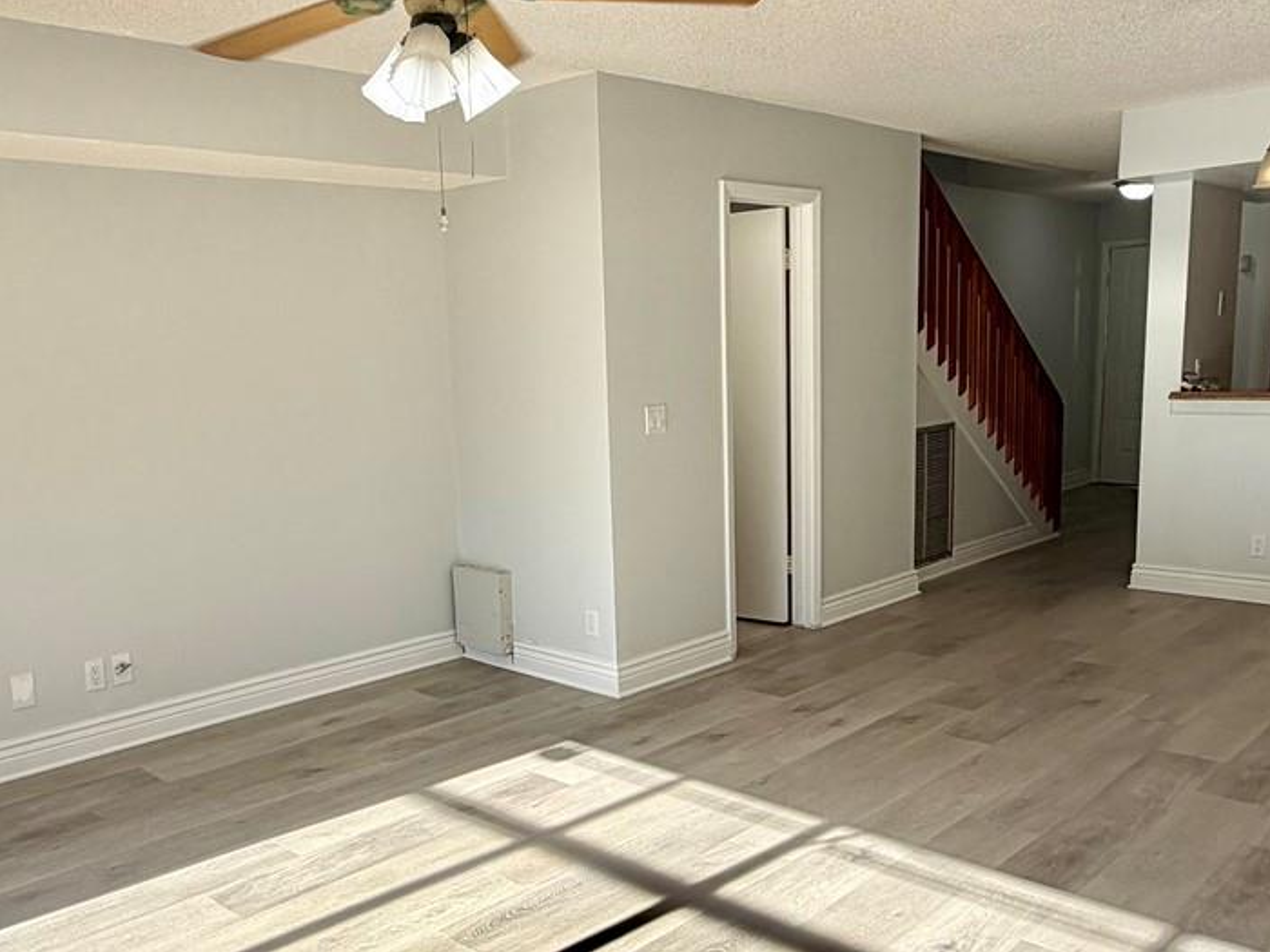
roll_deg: +2.8
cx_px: 579
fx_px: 1174
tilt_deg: -10.2
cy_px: 562
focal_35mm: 32
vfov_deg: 44.0
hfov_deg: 56.7
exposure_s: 1/246
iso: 40
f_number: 2.2
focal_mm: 2.22
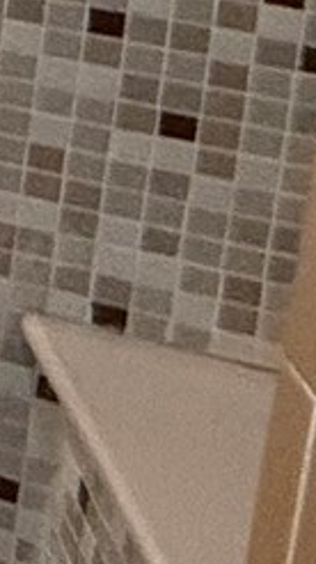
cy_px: -559
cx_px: -1573
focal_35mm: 119
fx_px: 1776
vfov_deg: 14.8
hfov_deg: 5.2
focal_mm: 2.22
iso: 400
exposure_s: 1/120
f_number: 2.2
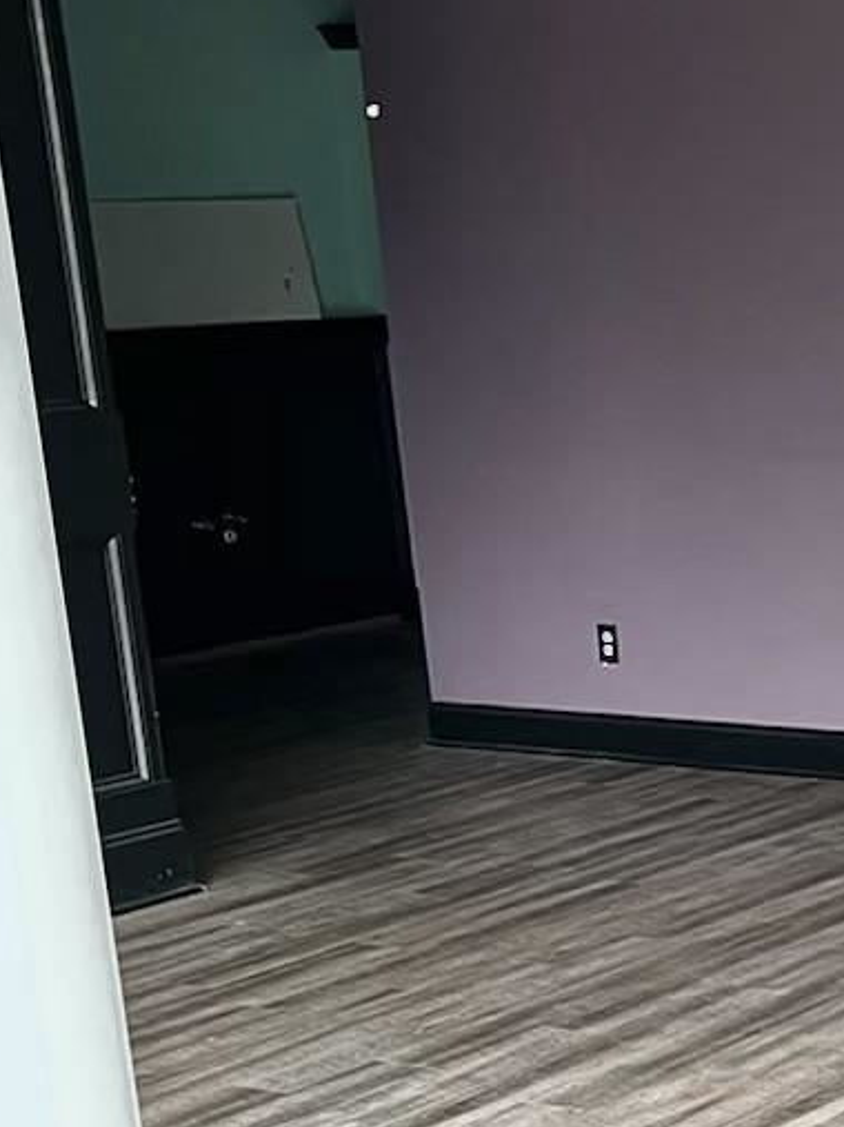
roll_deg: +2.5
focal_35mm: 82
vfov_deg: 23.4
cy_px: 960
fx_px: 2667
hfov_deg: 16.8
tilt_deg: -15.7
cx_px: 1155
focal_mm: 5.7
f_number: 1.5
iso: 125
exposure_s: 1/77
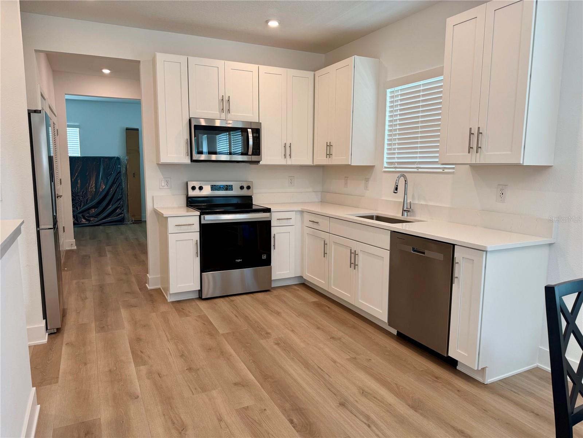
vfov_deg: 56.8
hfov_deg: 71.6
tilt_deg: -7.8
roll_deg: -0.4
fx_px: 404
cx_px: 292
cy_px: 219
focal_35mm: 24
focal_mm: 6.76
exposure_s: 1/120
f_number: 1.78
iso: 100
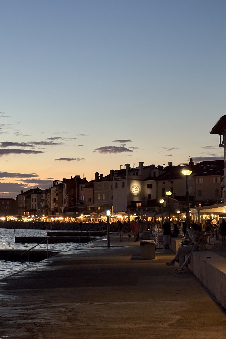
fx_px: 763
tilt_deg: +3.0
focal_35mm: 81
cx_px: 50
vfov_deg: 25.0
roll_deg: +0.3
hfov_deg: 16.7
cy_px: 185
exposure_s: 1/25
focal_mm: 5.96
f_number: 1.6
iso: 250
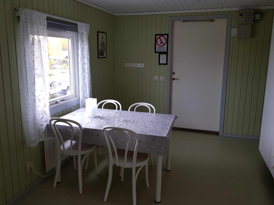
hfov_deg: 63.4
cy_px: 98
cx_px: 133
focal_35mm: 28
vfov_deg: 49.7
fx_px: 222
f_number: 1.7
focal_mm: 4.2
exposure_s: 1/60
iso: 100
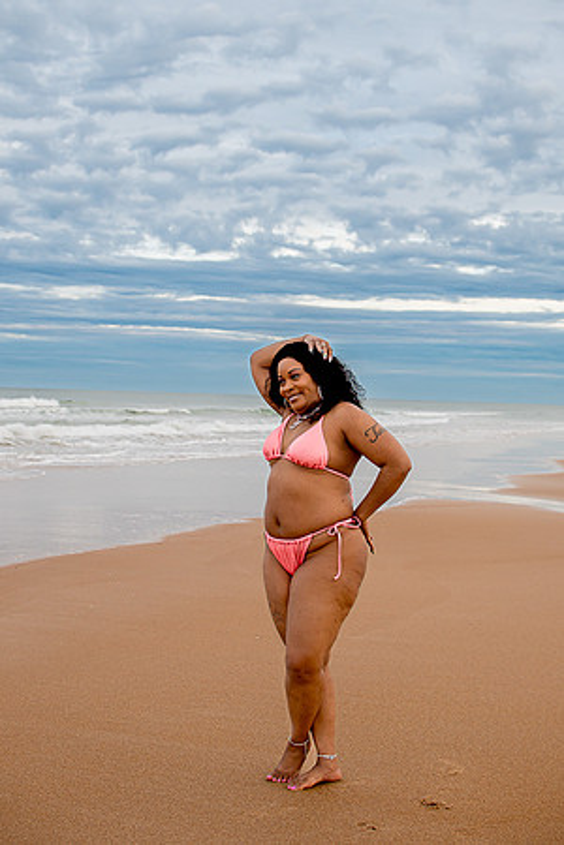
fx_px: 1222
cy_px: 422
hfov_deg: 26.0
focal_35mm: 52
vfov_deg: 38.2
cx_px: 282
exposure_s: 1/200
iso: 200
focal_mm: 35
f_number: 4.5
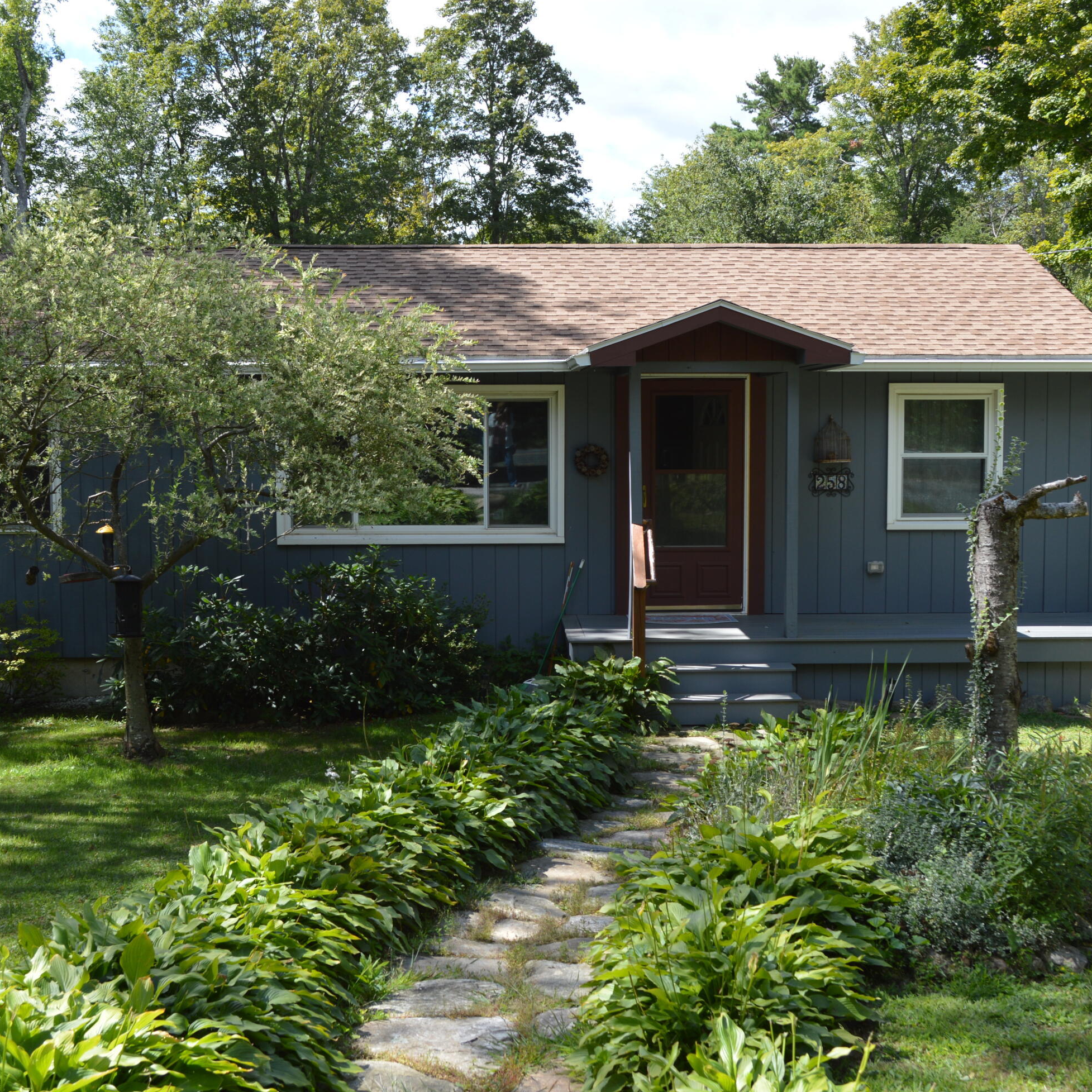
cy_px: 545
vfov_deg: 39.2
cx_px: 532
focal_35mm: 43
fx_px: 1535
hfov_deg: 39.2
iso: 100
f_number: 5.6
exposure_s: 1/125
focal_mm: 22
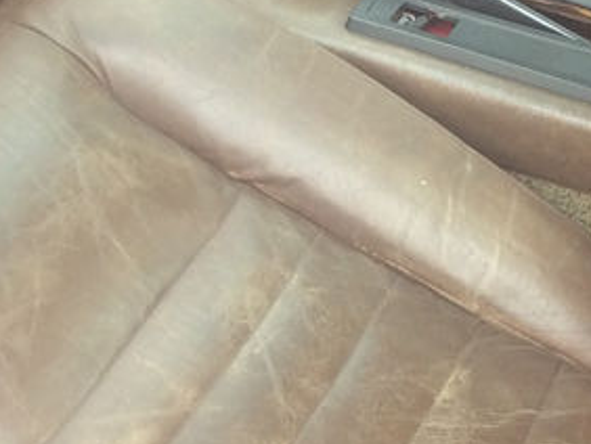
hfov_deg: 16.9
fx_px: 1982
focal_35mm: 116
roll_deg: -6.8
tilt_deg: -41.6
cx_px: 415
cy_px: 85
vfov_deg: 12.7
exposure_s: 1/50
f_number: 2.4
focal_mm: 3.3
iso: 40
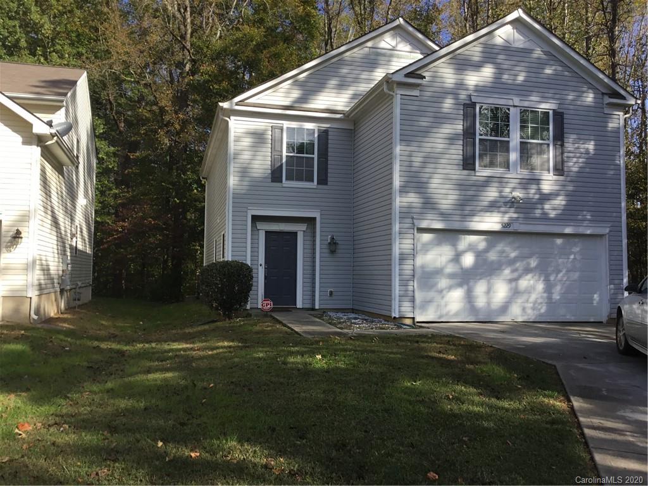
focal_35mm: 31
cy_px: 243
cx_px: 324
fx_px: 580
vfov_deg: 45.4
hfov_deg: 58.4
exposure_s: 1/536
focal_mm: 3.3
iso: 25
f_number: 2.4
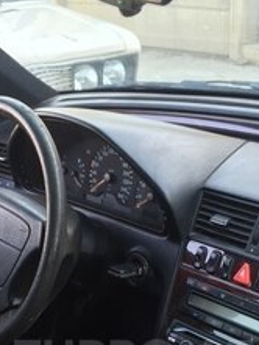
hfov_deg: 22.6
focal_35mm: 65
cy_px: 357
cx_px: 134
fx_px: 648
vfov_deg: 27.8
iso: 40
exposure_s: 1/50
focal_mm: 4.15
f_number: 2.2
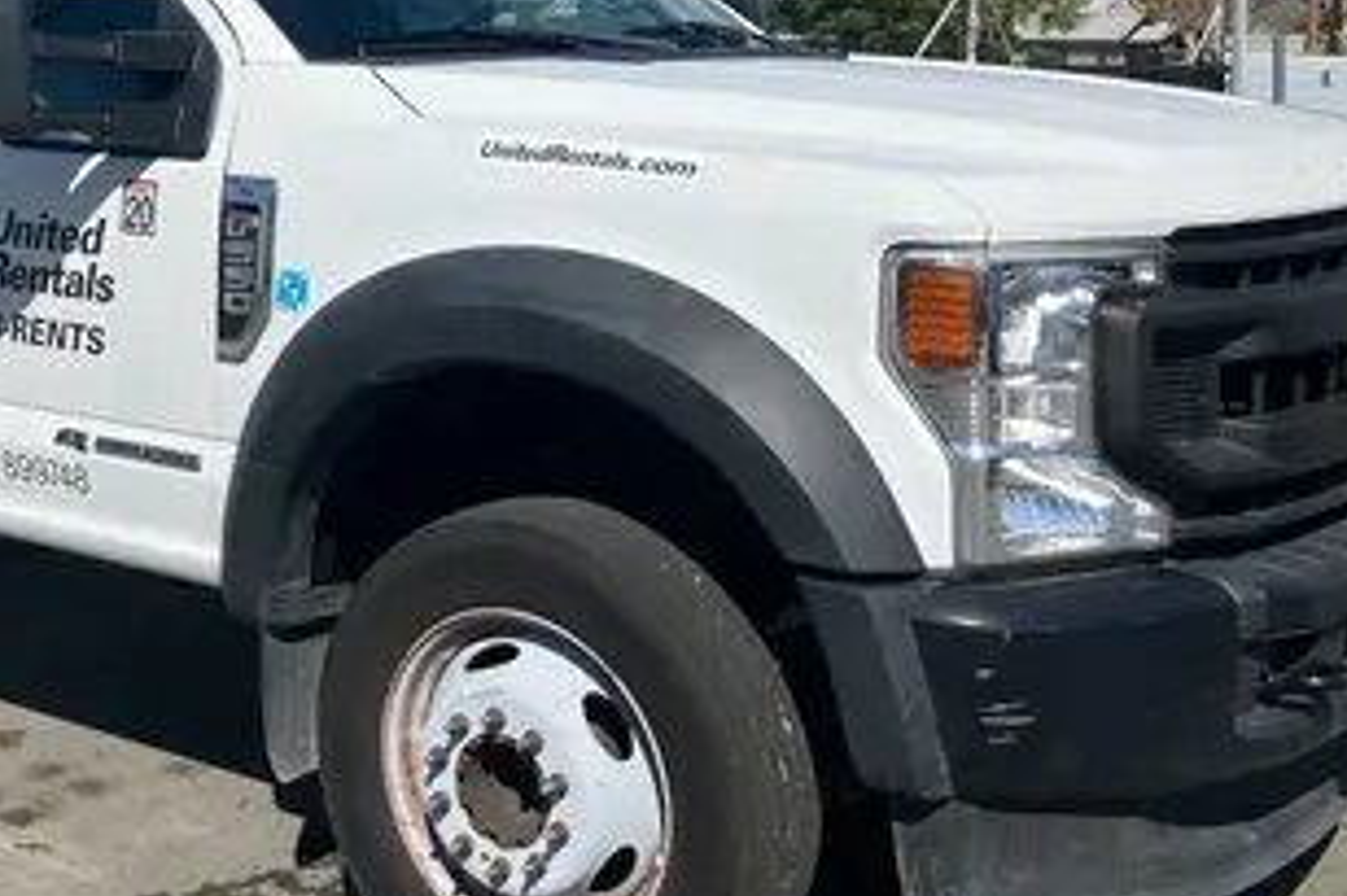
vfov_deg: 25.6
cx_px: 284
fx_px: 1945
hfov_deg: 37.0
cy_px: 221
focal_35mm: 52
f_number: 1.8
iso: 32
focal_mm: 3.99
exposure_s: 1/3472
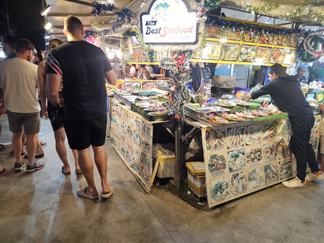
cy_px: 122
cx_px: 162
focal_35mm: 23
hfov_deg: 73.9
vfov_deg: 58.9
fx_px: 215
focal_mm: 5.4
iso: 200
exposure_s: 1/100
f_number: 1.8
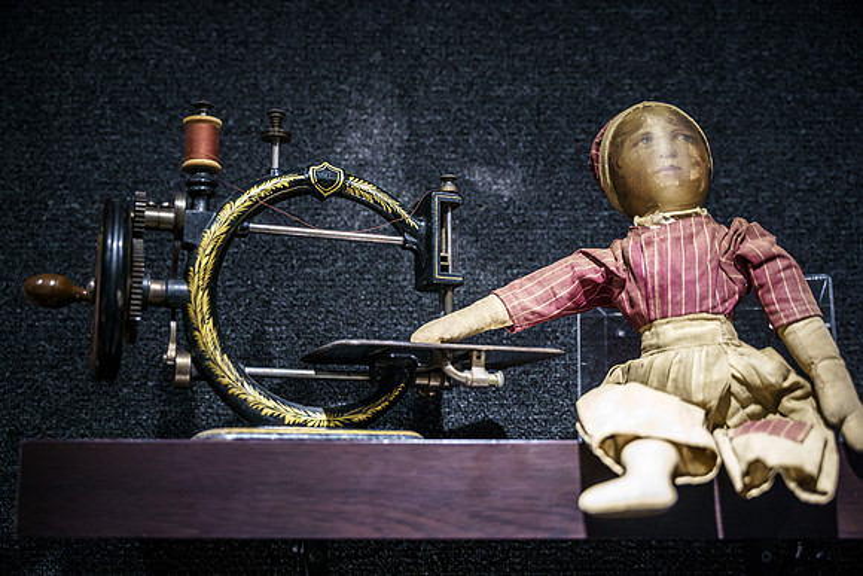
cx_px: 432
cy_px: 295
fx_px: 951
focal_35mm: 40
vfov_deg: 33.7
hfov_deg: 48.8
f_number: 2.8
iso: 3200
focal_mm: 38.7
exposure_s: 1/400
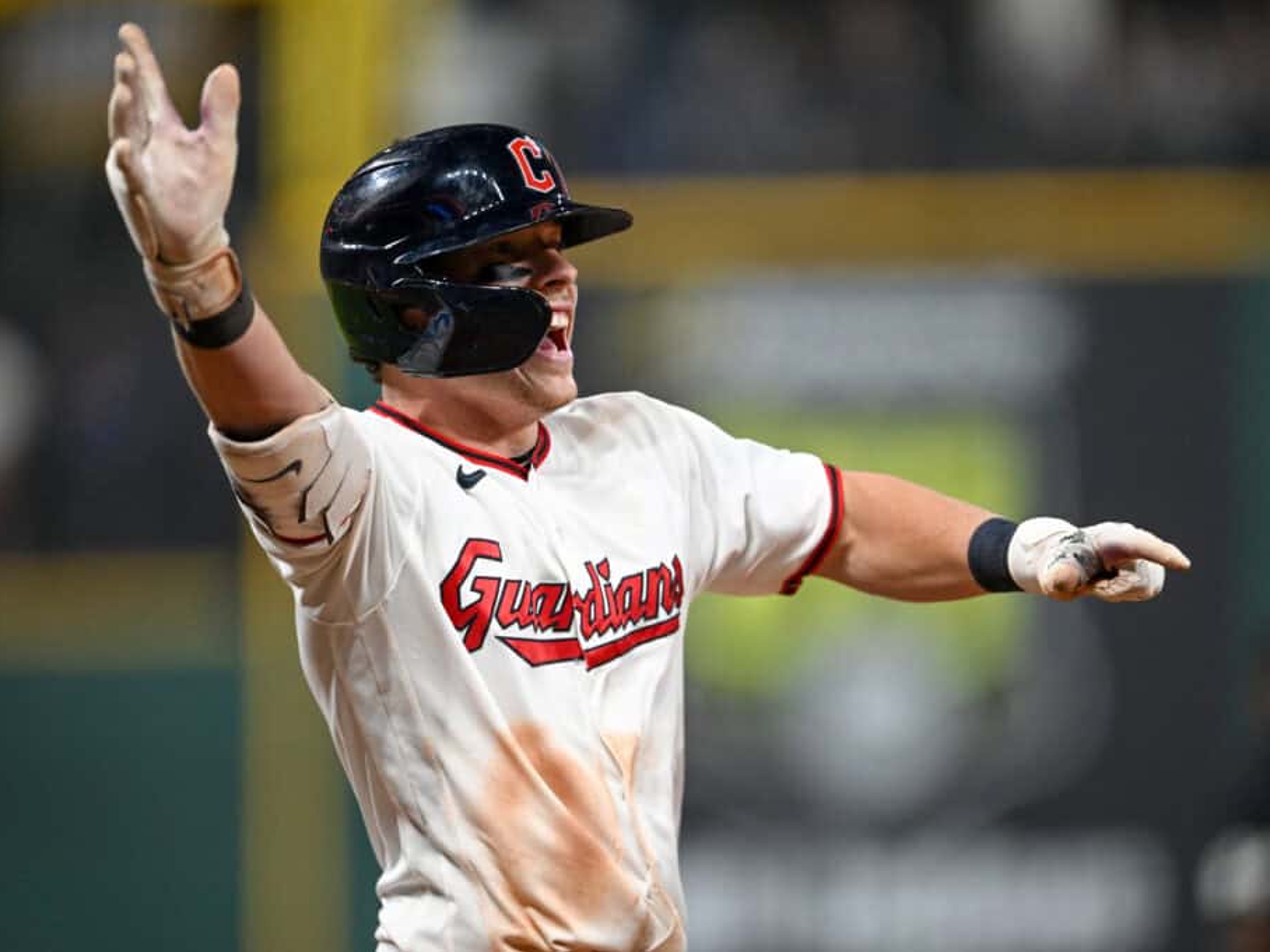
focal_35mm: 434
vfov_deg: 3.4
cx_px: 645
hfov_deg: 4.6
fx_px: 15923
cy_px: 476
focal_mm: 400
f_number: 3.2
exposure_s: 1/3200
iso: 4000
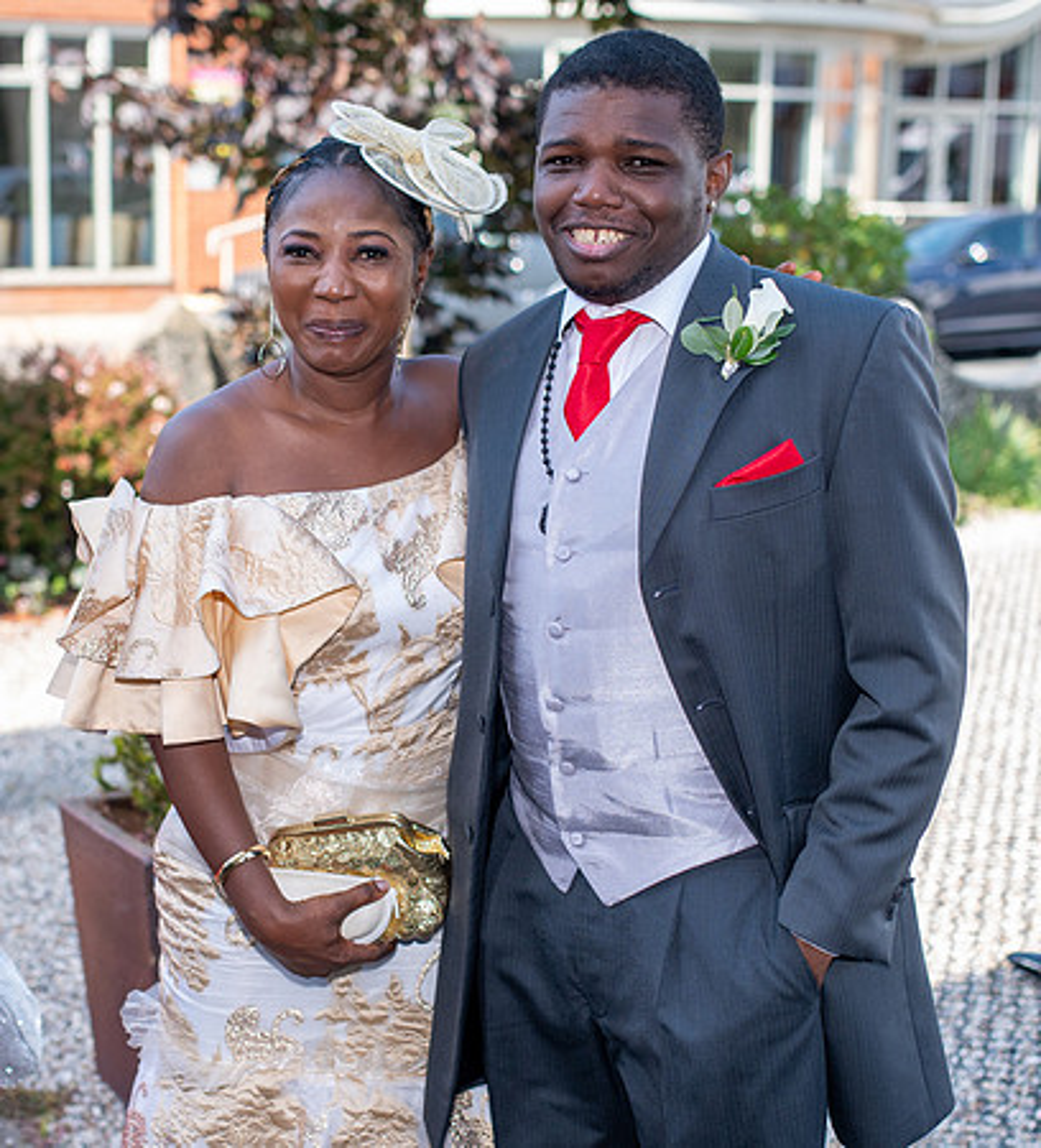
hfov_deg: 26.5
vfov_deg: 29.2
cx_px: 431
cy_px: 603
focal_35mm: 62
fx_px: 2204
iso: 500
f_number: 2.5
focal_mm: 35
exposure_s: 1/2500
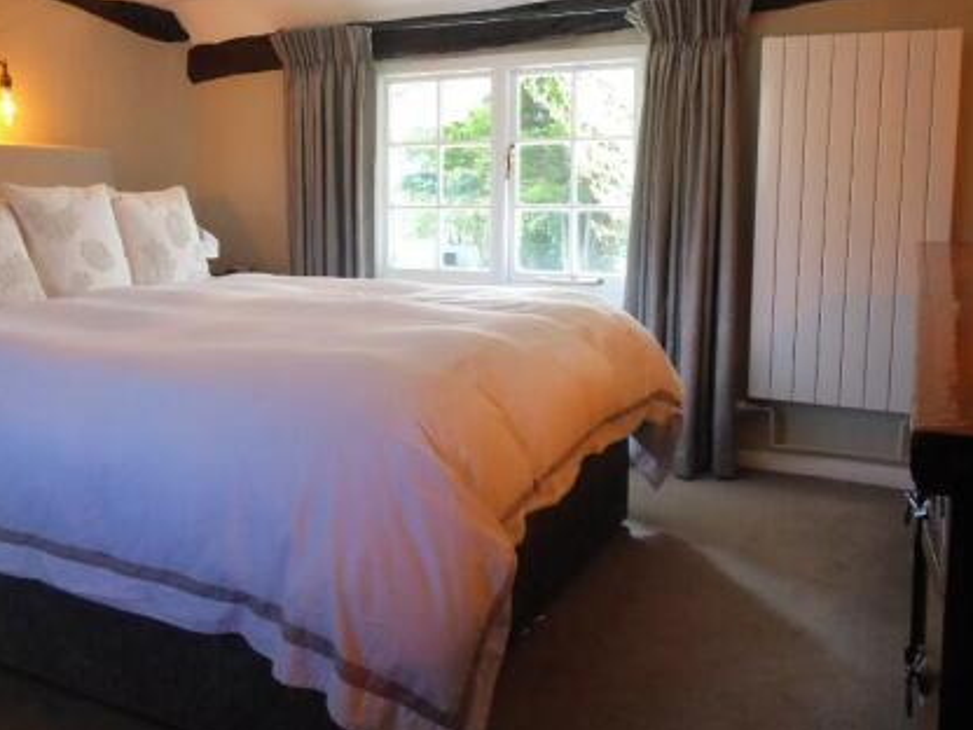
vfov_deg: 40.5
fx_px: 984
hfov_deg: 52.4
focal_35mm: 35
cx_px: 410
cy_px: 282
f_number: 3.3
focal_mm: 4.3
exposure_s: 1/60
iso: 400
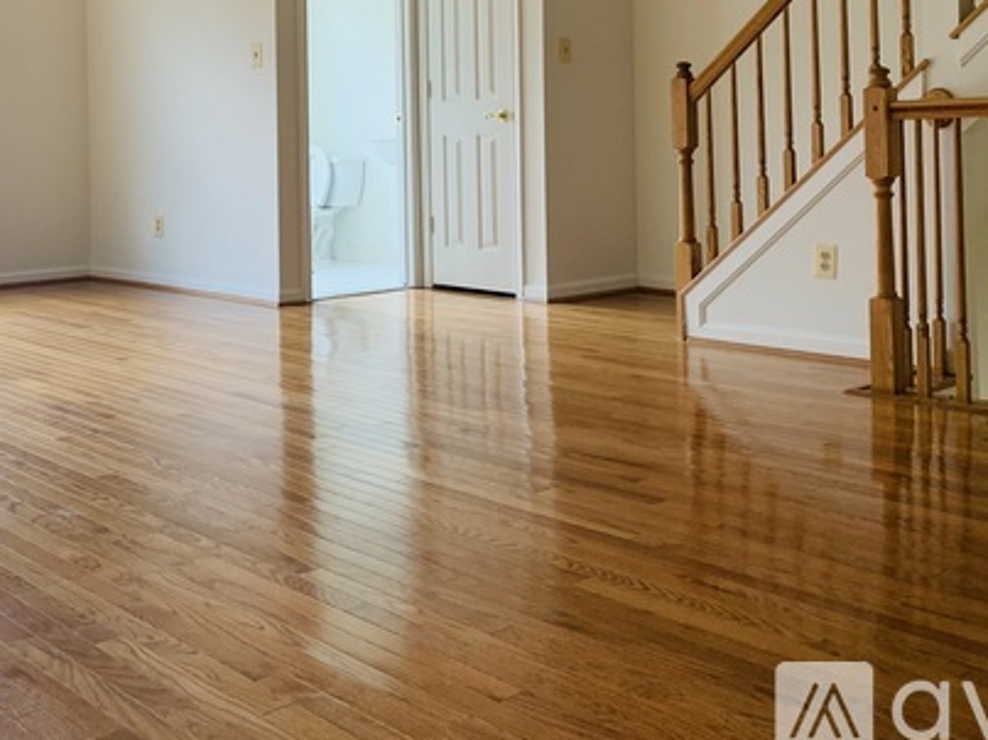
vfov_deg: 32.6
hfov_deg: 43.4
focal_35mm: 43
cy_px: 147
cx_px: 354
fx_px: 1227
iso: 100
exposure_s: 1/119
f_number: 1.8
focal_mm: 4.25
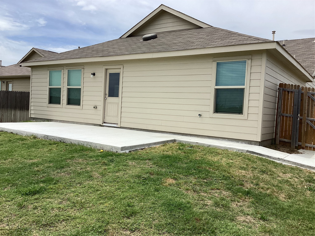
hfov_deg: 58.4
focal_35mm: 31
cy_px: 118
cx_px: 158
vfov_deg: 45.4
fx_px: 282
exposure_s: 1/1894
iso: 25
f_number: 2.4
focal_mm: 3.3
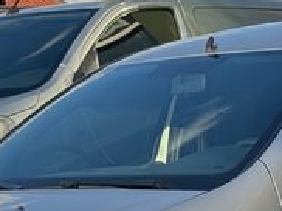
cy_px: 251
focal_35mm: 214
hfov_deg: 9.2
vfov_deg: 6.9
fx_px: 1741
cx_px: 203
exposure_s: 1/1597
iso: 64
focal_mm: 6.76
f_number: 1.78
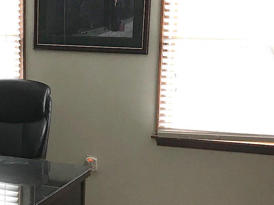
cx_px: 47
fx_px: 610
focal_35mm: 77
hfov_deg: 24.8
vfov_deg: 19.1
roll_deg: -0.9
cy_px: 128
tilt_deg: -9.6
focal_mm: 3.99
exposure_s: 1/17
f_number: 1.8
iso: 40
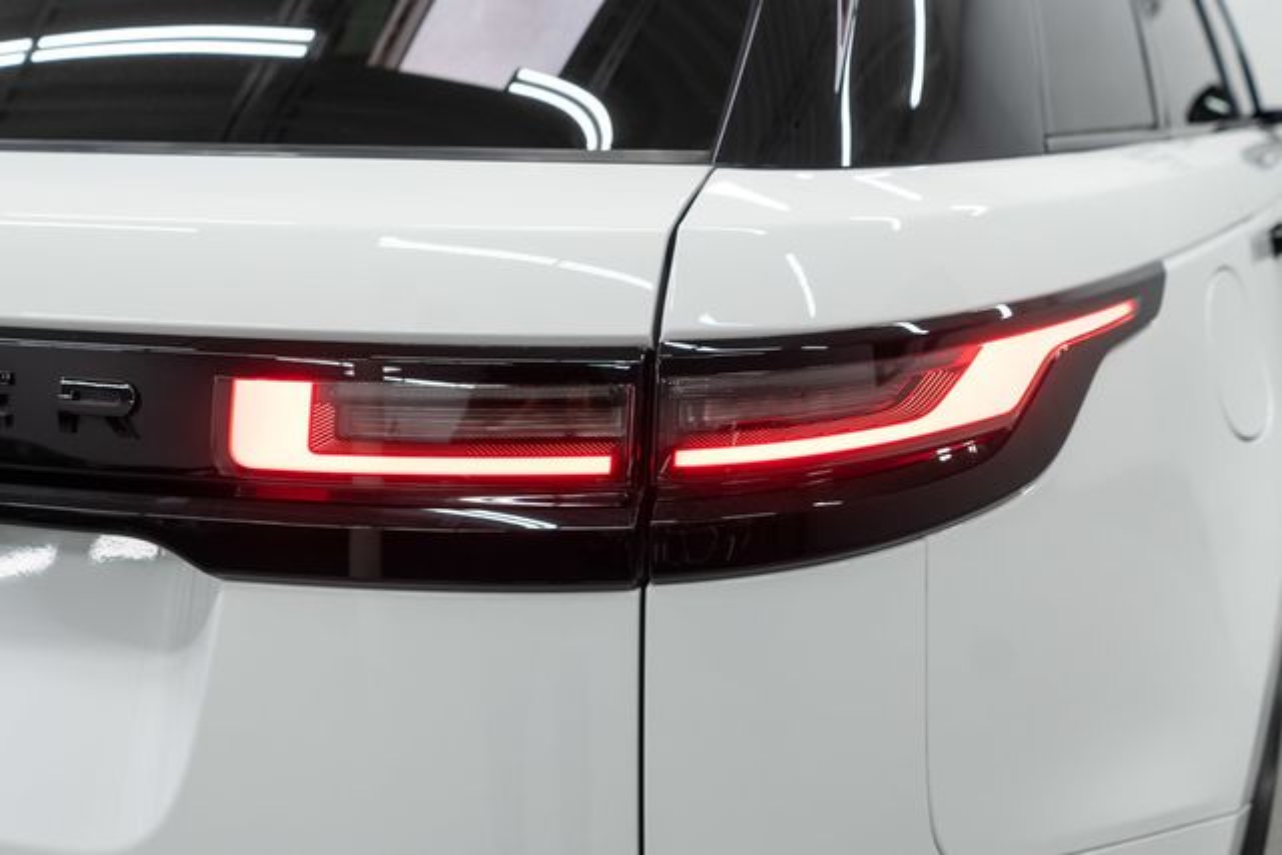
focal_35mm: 42
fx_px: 1496
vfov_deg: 31.9
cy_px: 428
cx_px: 641
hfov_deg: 46.4
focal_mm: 28
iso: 200
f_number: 3.5
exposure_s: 1/40
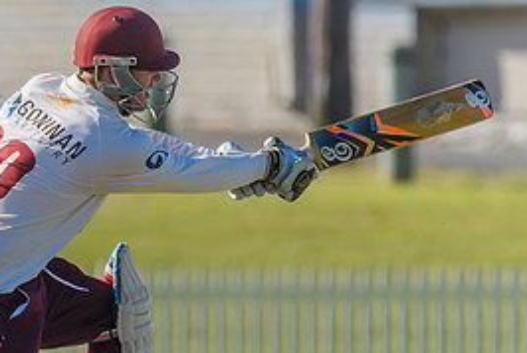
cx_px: -14
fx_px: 24605
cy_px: 273
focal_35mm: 1679
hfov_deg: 1.2
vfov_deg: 0.8
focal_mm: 500
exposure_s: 1/3200
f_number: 6.3
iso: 640
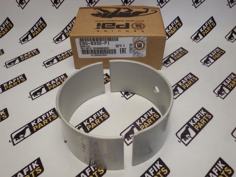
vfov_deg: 45.4
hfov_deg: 58.4
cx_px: 118
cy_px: 88
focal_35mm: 31
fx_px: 211
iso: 40
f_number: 2.4
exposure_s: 1/50
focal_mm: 2.93
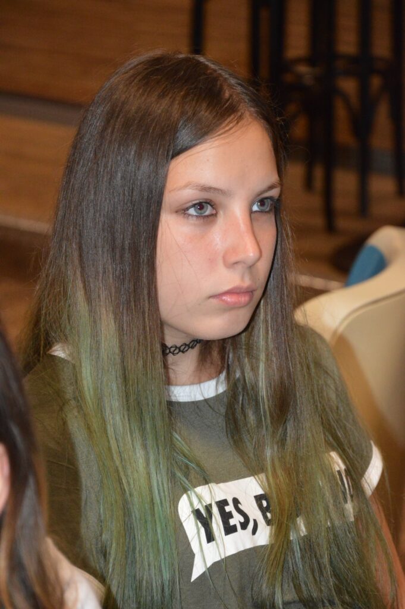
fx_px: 2333
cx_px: 202
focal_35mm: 138
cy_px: 304
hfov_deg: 9.9
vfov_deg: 14.9
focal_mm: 92
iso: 2800
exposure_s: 1/60
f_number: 5.6
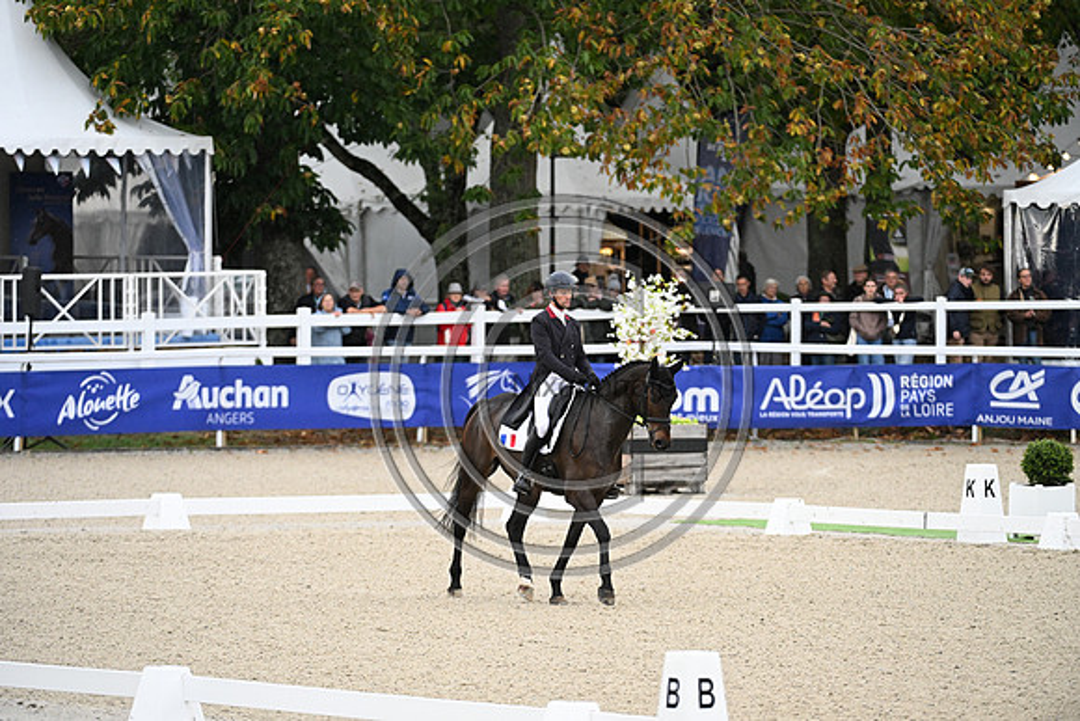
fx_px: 8102
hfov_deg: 7.6
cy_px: 360
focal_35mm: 270
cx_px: 540
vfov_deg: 5.1
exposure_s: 1/1250
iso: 2800
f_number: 4.5
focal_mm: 270
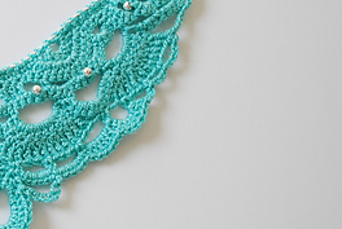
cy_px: 97
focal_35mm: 80
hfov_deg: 23.8
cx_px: -26
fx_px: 761
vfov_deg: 17.1
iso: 400
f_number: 4
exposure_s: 1/13
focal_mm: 22
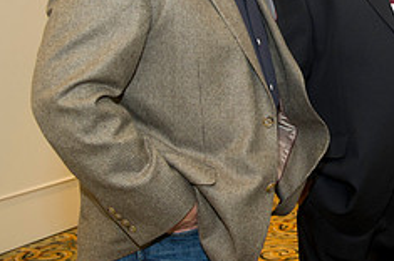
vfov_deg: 15.2
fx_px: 973
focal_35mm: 89
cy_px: 33
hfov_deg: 21.7
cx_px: 429
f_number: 5.6
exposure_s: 1/60
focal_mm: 36
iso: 2000
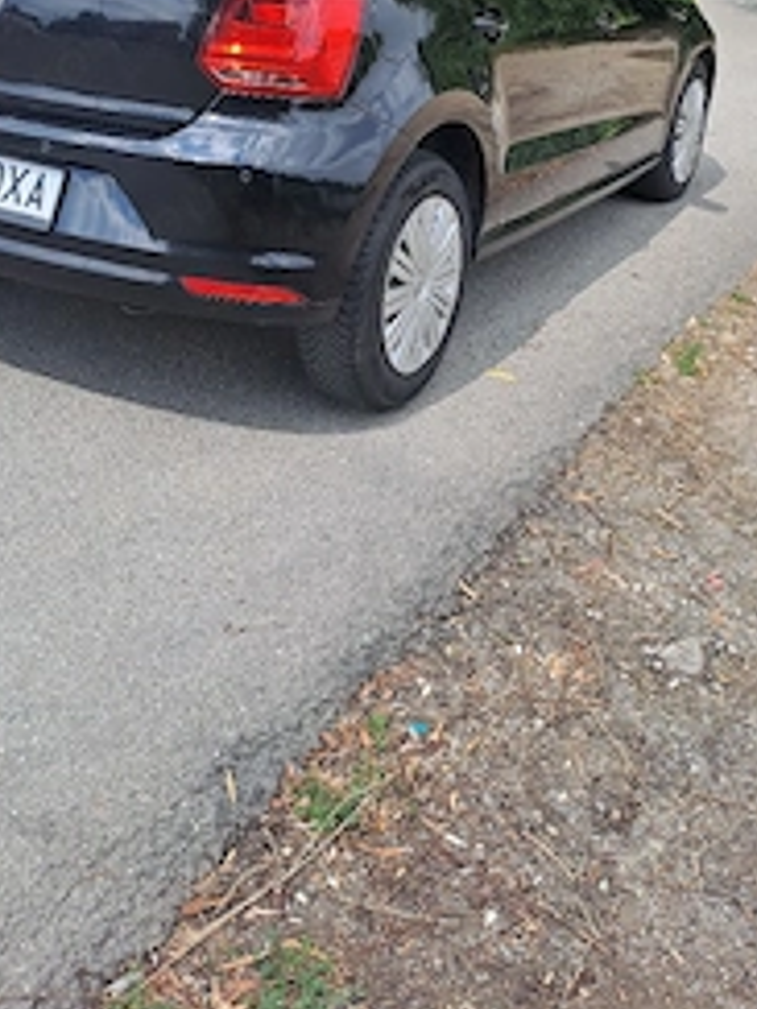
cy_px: 194
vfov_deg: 43.5
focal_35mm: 41
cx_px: 360
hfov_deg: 35.1
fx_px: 1195
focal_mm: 4.65
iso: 32
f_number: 1.8
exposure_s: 1/1111
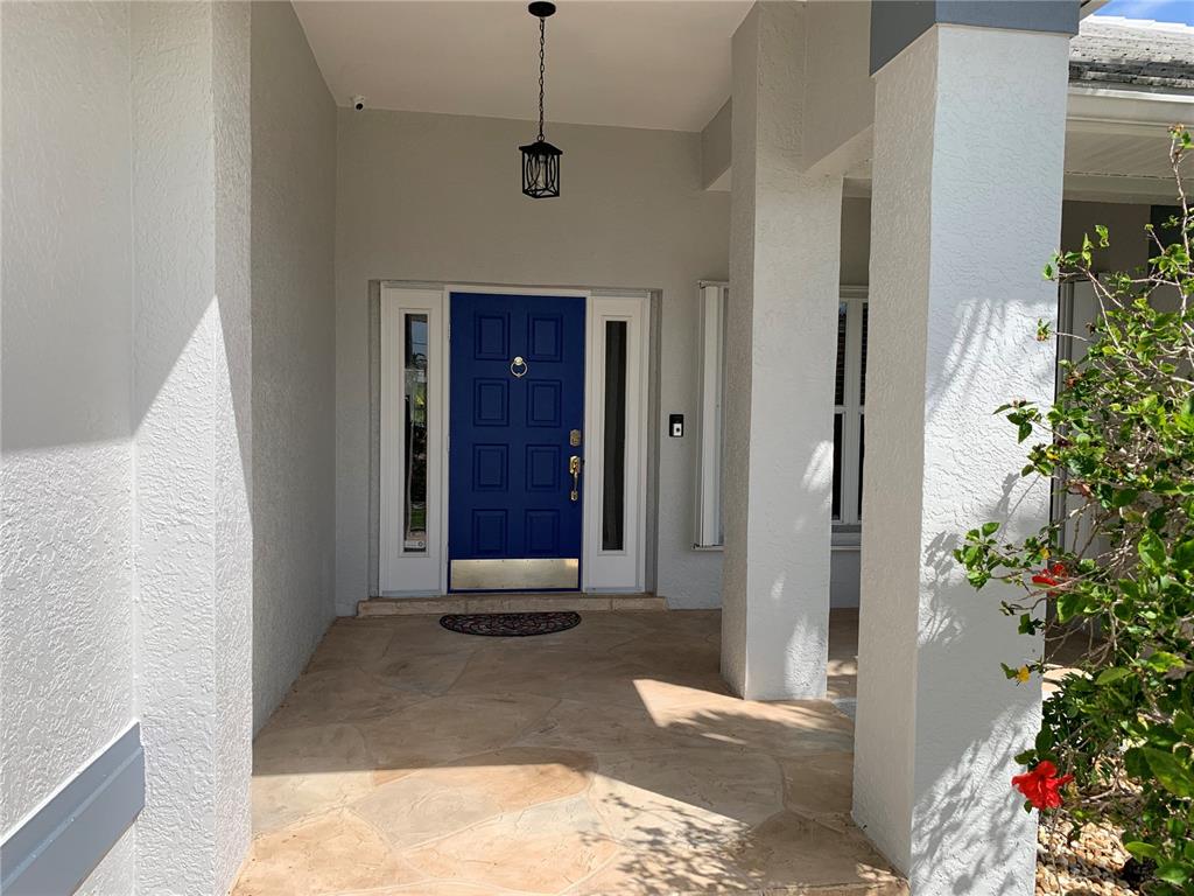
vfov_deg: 53.1
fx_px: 897
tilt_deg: -2.2
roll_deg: -0.9
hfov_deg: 67.3
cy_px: 448
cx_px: 597
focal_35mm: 26
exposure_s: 1/2114
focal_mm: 4.25
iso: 25
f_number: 1.8
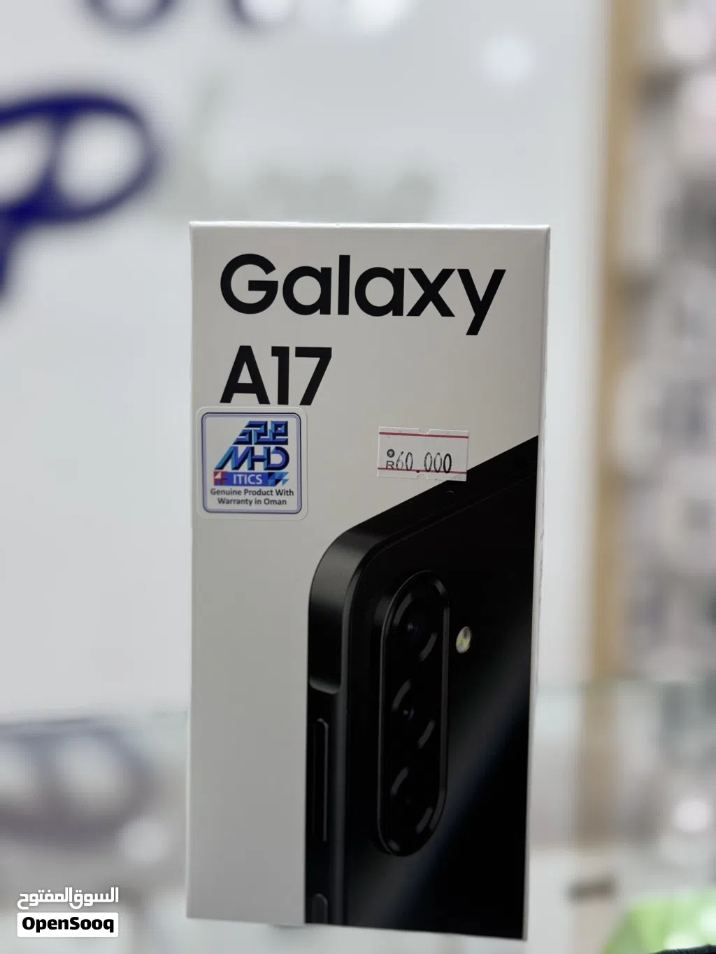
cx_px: 358
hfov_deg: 30.3
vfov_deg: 39.7
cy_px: 477
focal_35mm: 48
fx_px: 1324
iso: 50
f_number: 1.78
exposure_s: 1/100
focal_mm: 6.76
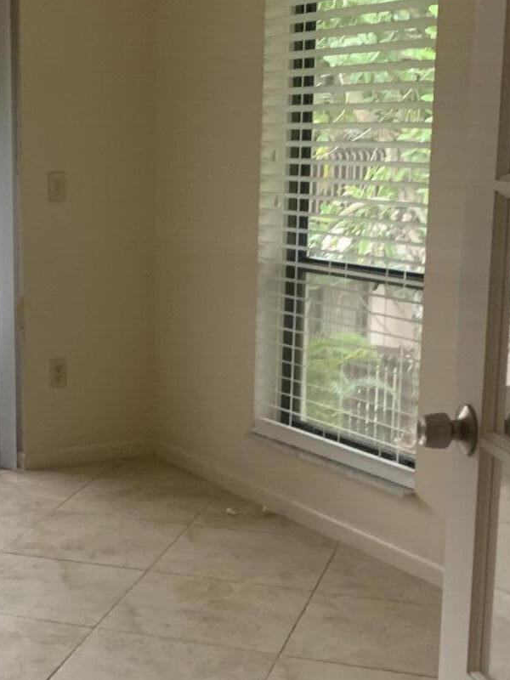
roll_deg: +1.8
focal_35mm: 65
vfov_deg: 29.8
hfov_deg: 21.7
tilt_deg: -12.5
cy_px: 393
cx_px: -12
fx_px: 1277
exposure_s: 1/60
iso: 320
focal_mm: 4.25
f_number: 1.8
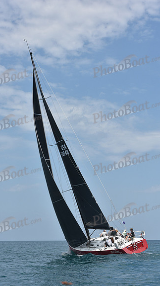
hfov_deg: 16.3
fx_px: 559
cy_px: 144
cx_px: 67
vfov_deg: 28.6
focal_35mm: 74
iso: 250
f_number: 9
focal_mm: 70
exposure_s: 1/1250
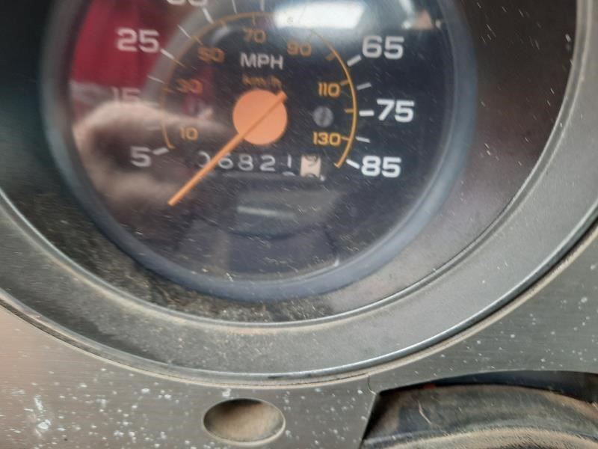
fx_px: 432
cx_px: 299
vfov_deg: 54.9
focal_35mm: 25
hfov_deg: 69.4
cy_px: 224
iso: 200
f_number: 2
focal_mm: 4.6
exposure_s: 1/60
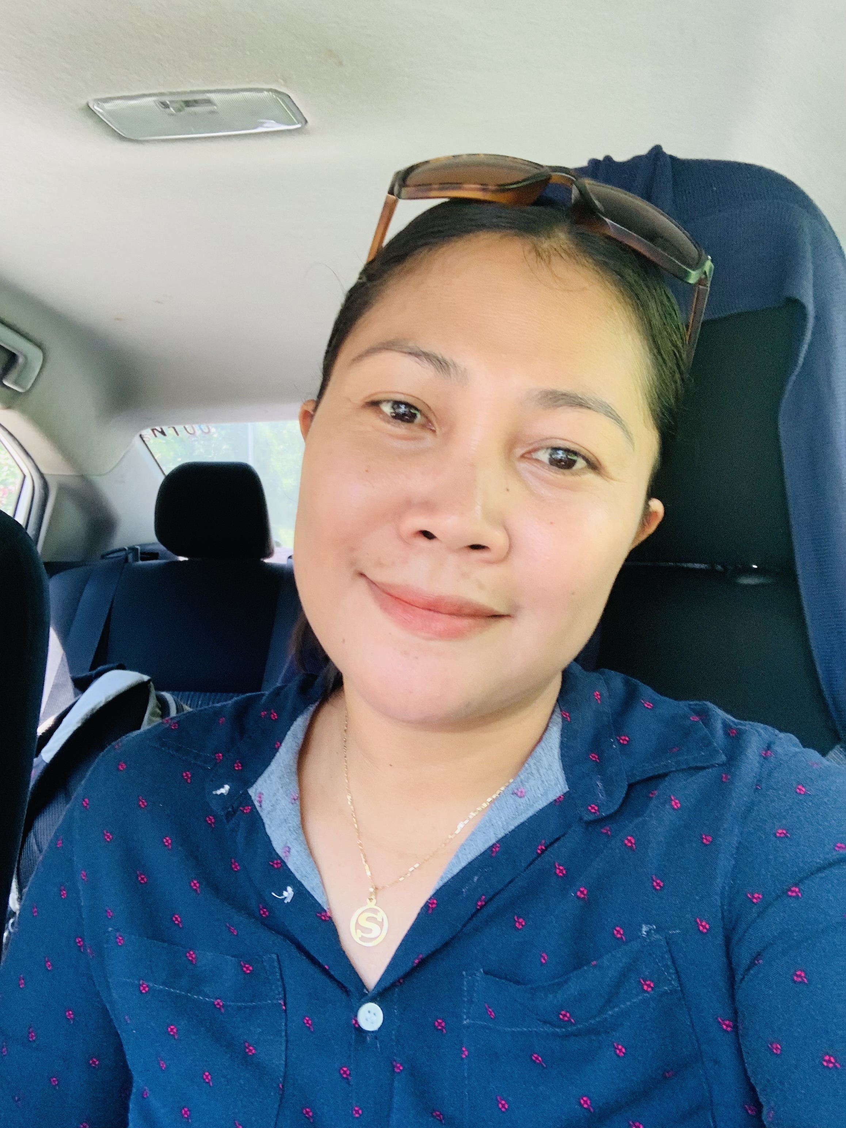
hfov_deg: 44.2
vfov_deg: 56.8
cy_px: 564
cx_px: 423
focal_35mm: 32
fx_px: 1043
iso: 64
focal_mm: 2.87
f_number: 2.2
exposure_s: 1/100
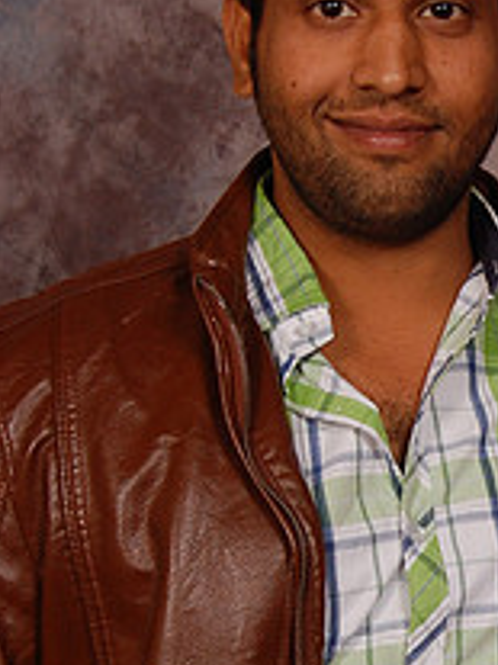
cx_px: 607
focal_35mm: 141
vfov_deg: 13.9
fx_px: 2714
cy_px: 562
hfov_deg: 10.3
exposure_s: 1/200
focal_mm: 35
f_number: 5.6
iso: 400
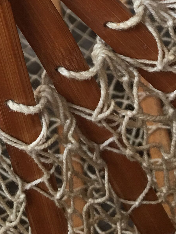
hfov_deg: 14.8
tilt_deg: -27.0
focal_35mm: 98
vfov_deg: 17.6
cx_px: -10
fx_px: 664
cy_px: -137
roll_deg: -6.4
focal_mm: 4.15
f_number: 2.2
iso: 32
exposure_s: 1/33
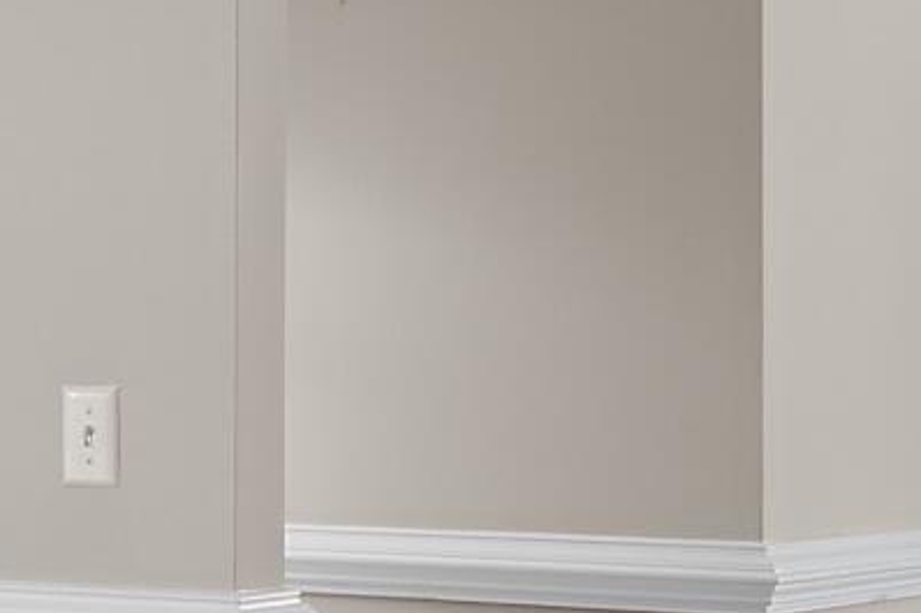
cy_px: 377
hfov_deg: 16.6
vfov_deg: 12.1
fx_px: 2890
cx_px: -437
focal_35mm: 113
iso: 100
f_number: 8
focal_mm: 10
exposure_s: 1/5
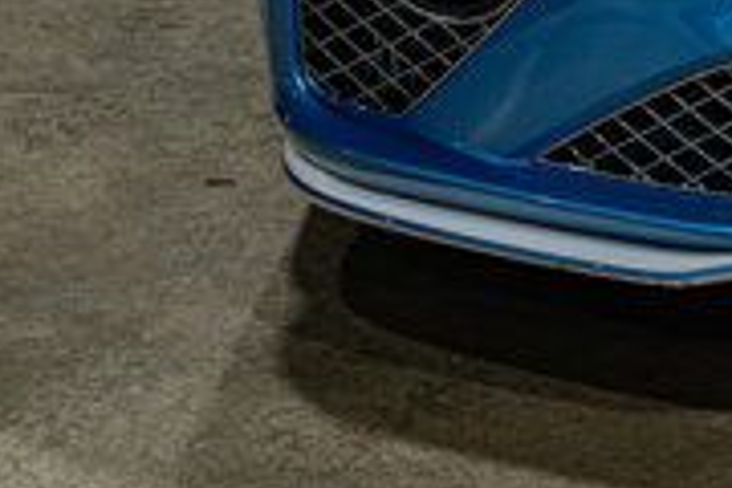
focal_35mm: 287
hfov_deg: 7.0
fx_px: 5835
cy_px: -526
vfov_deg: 4.7
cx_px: 1395
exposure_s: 1/125
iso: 1600
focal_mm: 50
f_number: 4.5
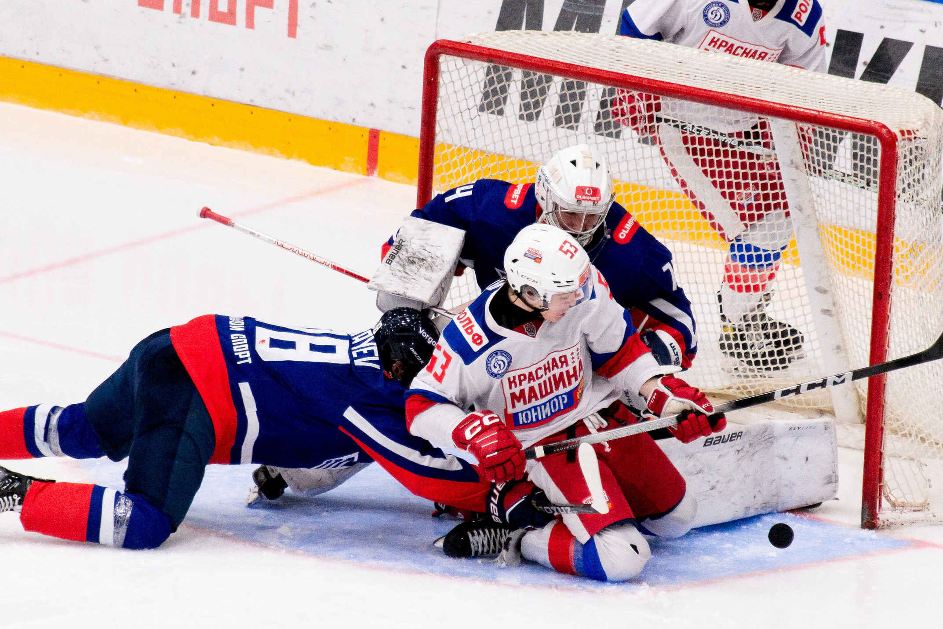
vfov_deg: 3.4
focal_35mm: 401
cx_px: 449
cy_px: 304
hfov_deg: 5.1
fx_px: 10503
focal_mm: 140
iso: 2000
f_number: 5.6
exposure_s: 1/1000
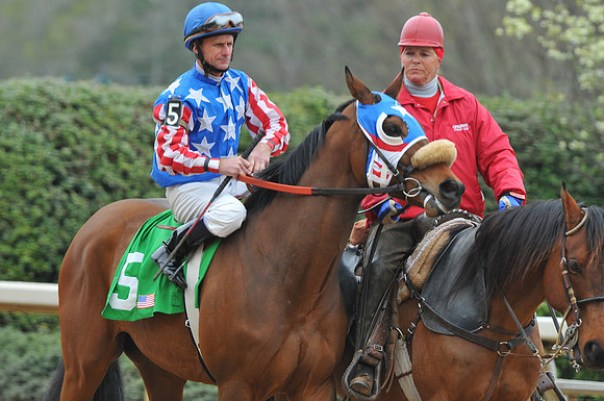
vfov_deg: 3.0
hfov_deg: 4.6
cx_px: 302
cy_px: 200
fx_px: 7539
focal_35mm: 450
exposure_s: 1/160
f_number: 5.3
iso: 200
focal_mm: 300
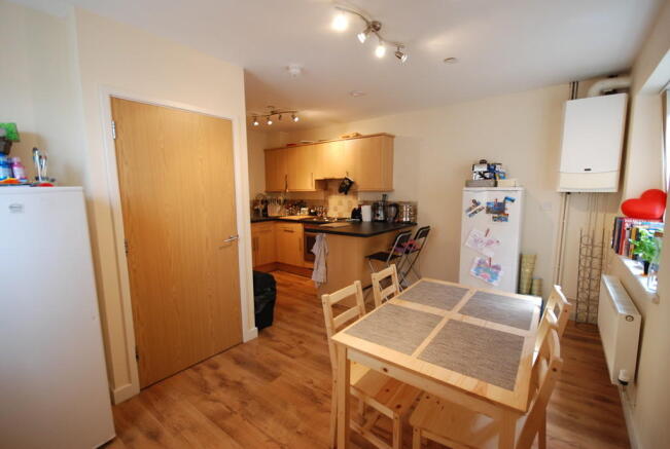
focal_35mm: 15
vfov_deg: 77.6
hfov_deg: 100.3
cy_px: 224
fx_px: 280
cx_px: 335
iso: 640
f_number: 4
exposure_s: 1/30
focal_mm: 10
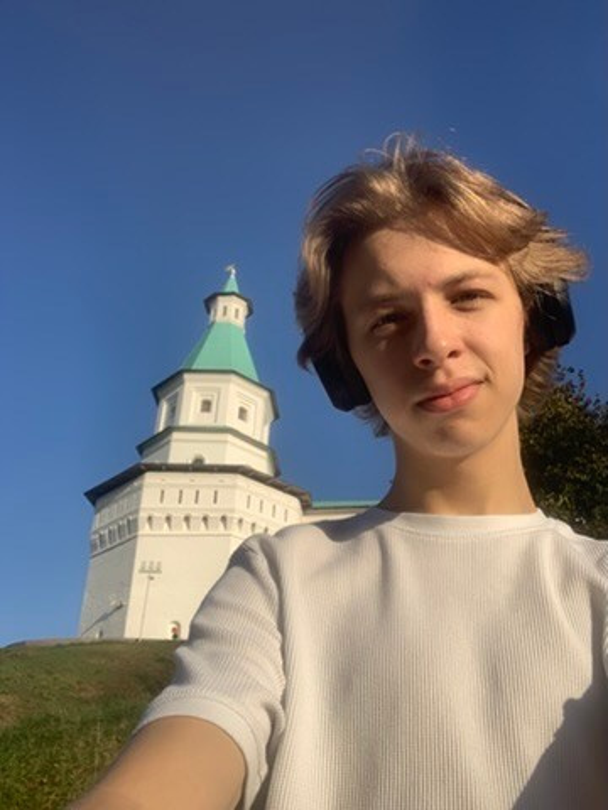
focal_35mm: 32
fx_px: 749
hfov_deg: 44.2
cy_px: 405
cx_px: 304
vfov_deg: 56.8
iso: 16
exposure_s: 1/901
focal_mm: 2.87
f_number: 2.2
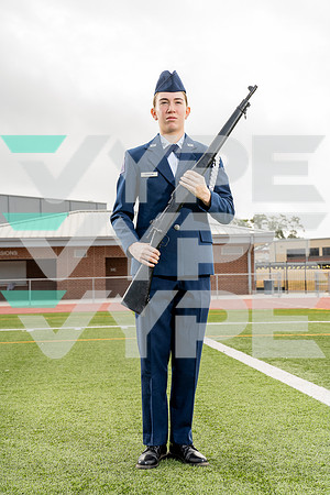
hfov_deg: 20.9
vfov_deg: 31.0
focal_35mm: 65
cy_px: 248
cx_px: 165
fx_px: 894
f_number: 7.1
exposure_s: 1/250
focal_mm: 65
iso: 320
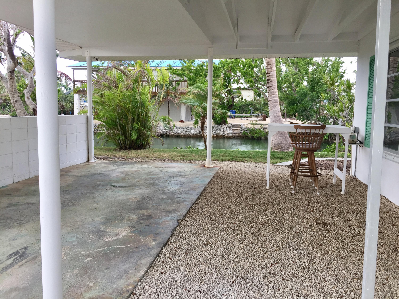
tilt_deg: -6.8
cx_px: 200
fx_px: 334
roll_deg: -2.6
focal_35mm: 29
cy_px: 150
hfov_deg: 61.7
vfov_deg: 48.2
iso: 32
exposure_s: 1/120
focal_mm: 4.15
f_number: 2.2
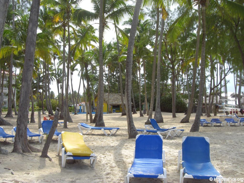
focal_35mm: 38
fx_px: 268
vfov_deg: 37.7
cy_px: 92
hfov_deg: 49.0
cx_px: 122
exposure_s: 1/640
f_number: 2.7
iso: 64
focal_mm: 6.2
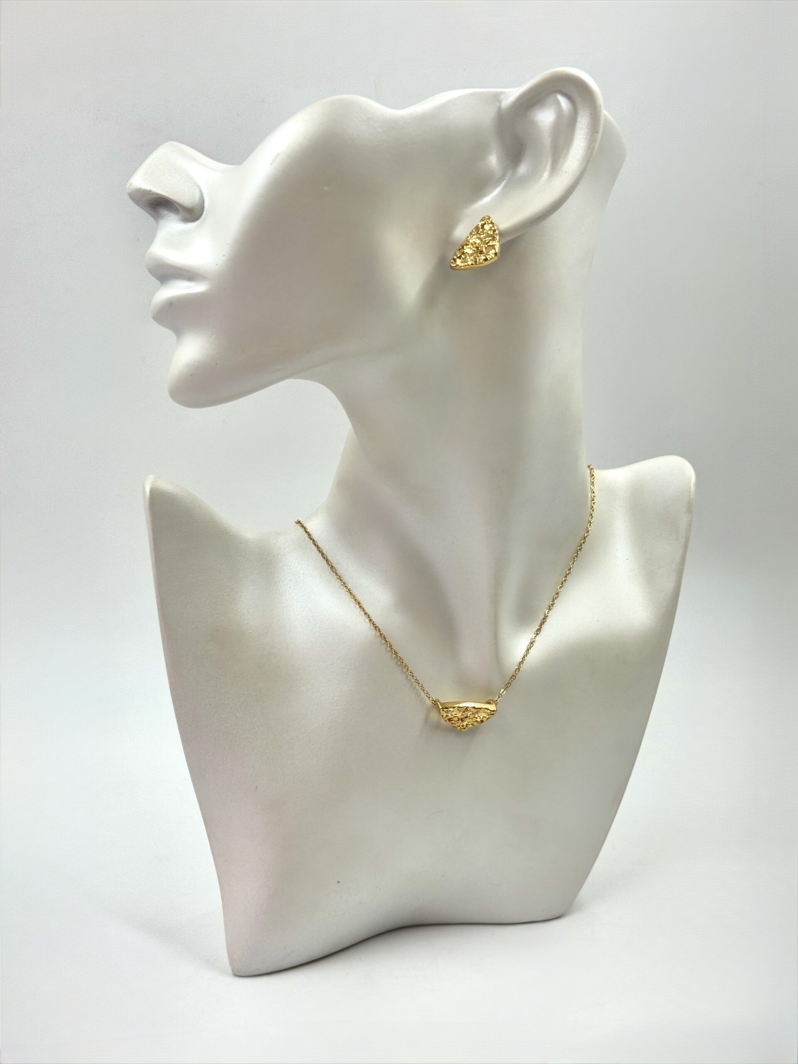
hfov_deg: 30.3
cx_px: 399
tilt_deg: -19.1
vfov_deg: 39.7
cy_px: 532
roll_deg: +1.1
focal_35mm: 48
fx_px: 1475
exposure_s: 1/966
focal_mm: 6.76
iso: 64
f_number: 1.78
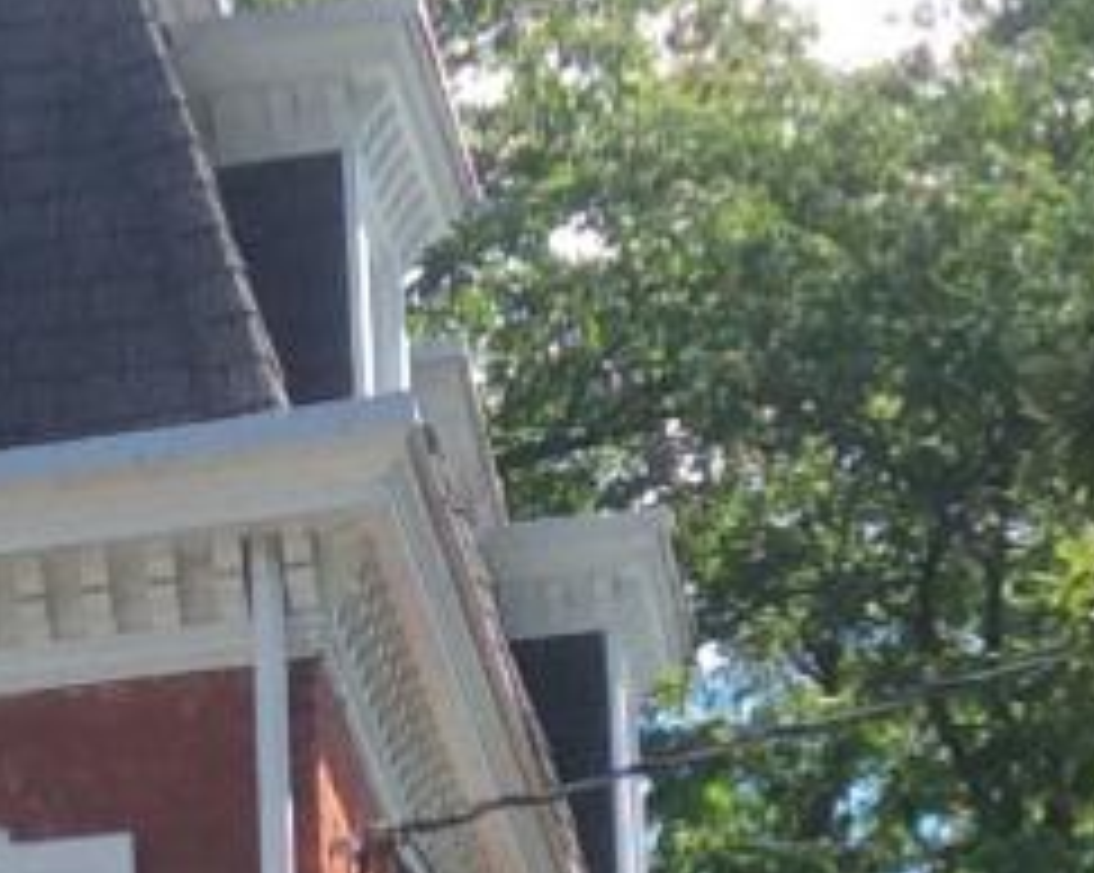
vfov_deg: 8.0
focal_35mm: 185
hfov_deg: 10.3
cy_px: 1768
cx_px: -243
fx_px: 5985
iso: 32
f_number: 2.4
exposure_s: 1/497
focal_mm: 3.3
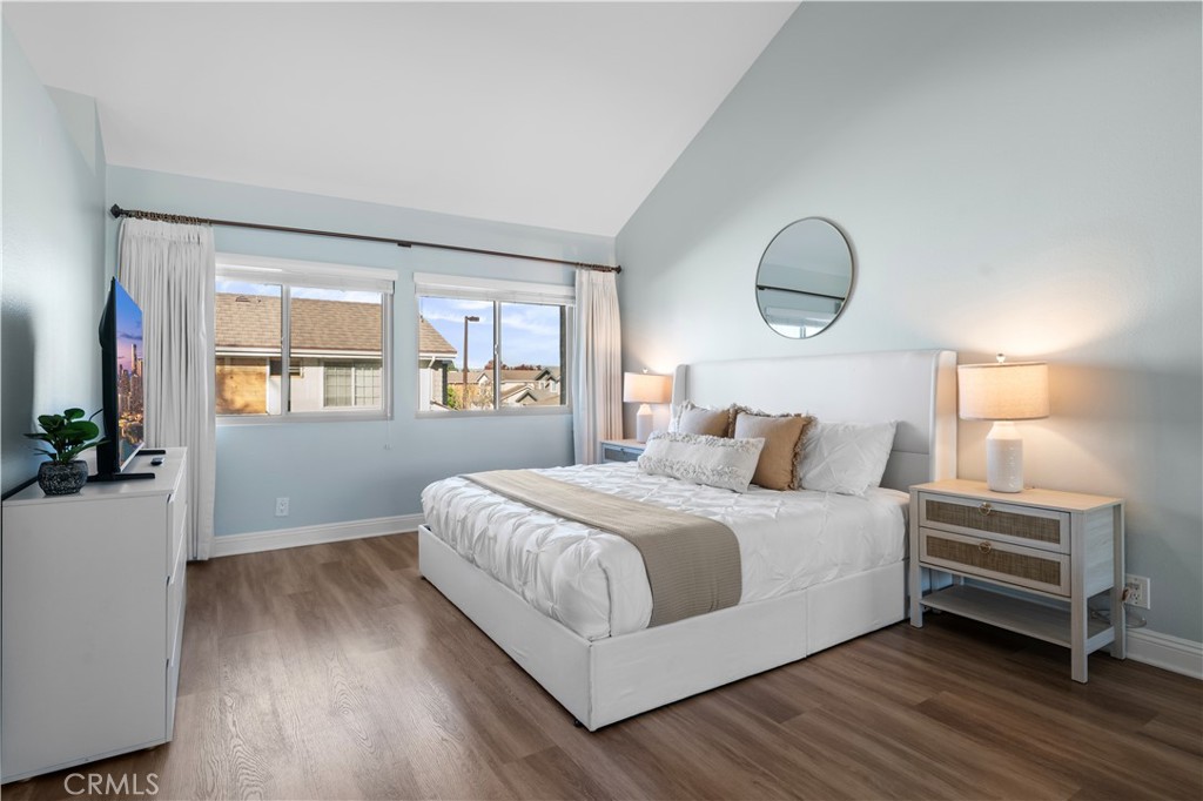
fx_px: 601
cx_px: 602
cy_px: 400
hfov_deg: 90.0
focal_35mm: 18
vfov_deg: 67.3
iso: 800
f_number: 8
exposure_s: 1/20
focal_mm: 18
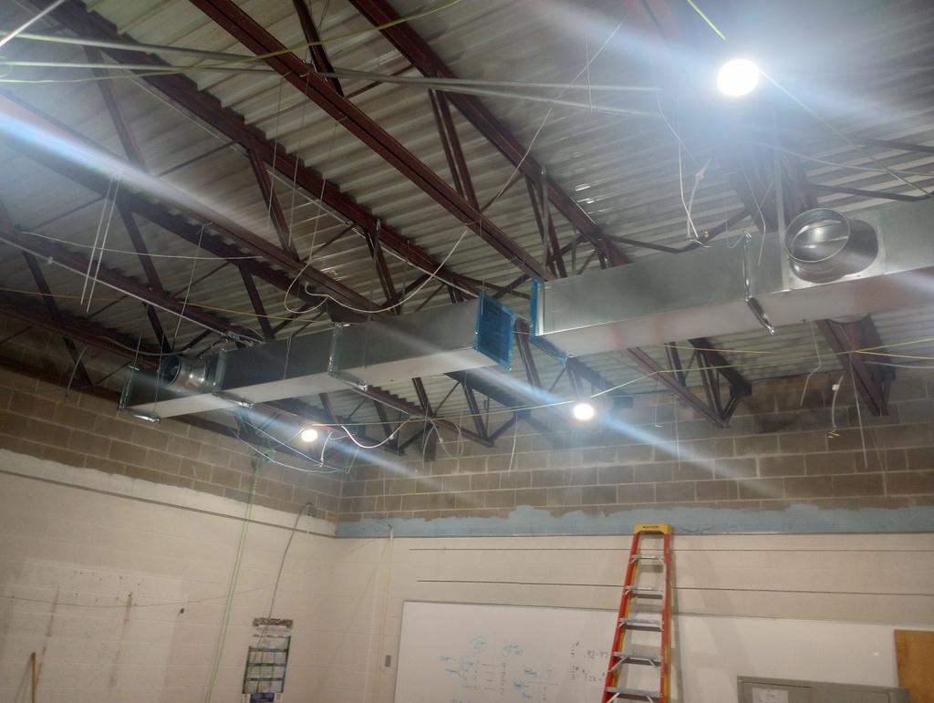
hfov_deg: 63.4
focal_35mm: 28
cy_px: 352
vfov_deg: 49.9
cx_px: 467
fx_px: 757
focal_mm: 4.27
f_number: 1.8
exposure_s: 1/24
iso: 2089
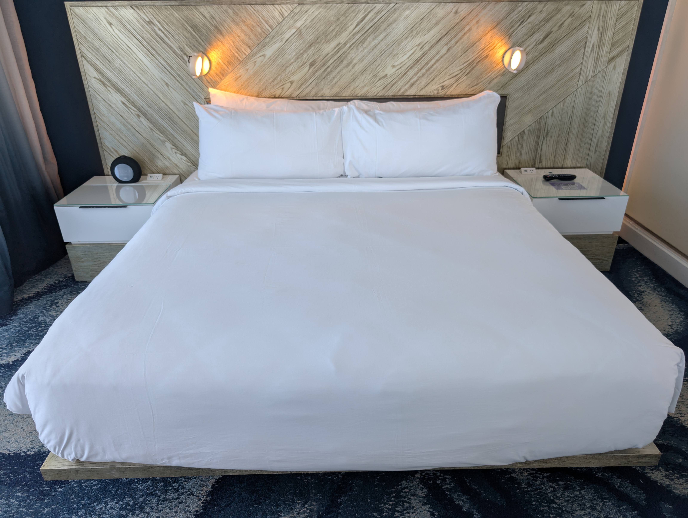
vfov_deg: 56.9
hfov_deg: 71.5
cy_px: 259
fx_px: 478
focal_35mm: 24
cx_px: 344
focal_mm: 6.9
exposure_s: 1/28.7
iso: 23
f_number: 1.68
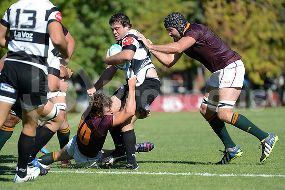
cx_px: 142
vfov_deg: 5.1
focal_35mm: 270
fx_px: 2138
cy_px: 95
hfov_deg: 7.6
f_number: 4
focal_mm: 270
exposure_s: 1/1250
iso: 320
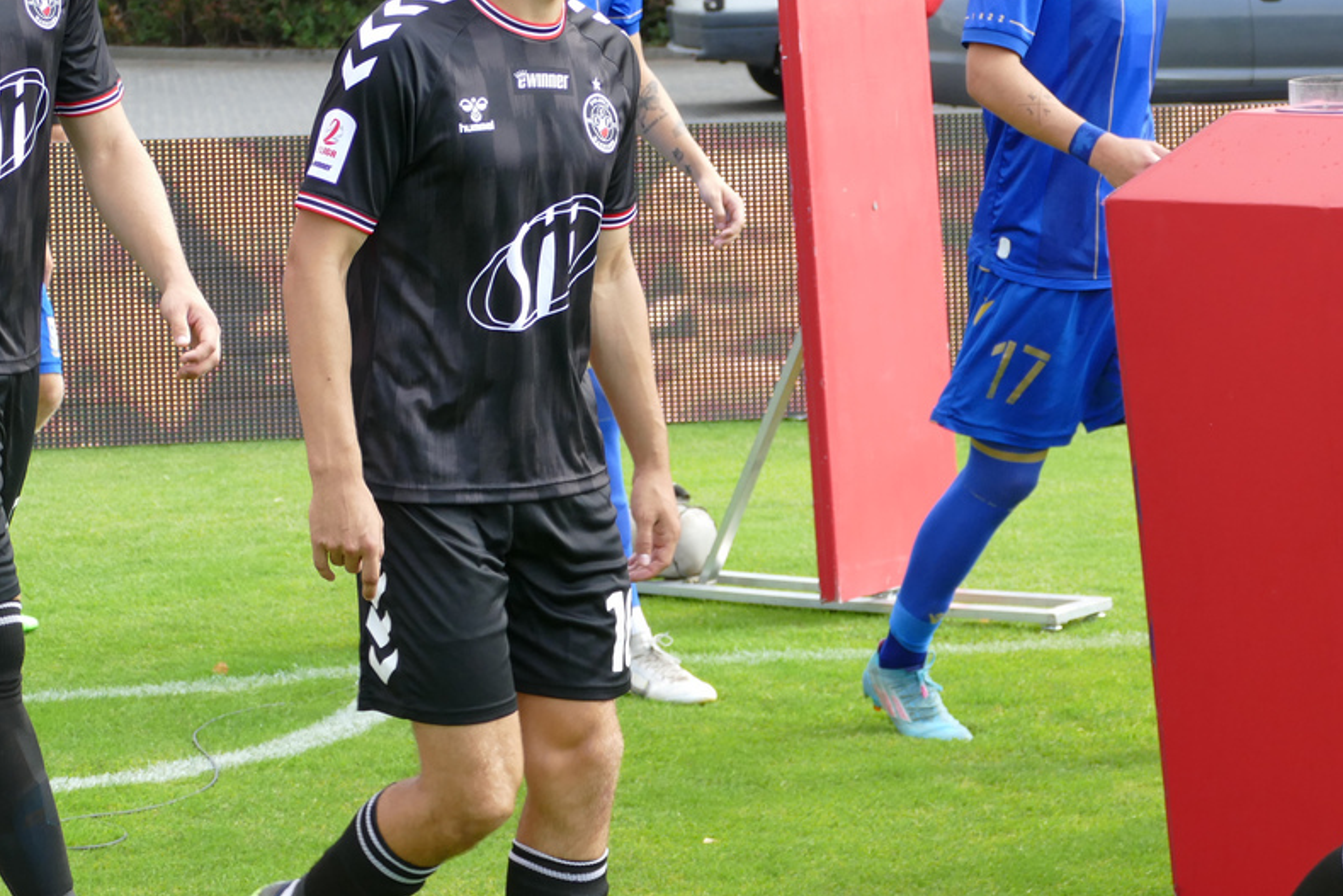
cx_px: 785
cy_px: 246
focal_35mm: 131
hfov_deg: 15.6
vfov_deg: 10.5
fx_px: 4888
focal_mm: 32.65
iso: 320
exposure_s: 1/500
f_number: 3.8
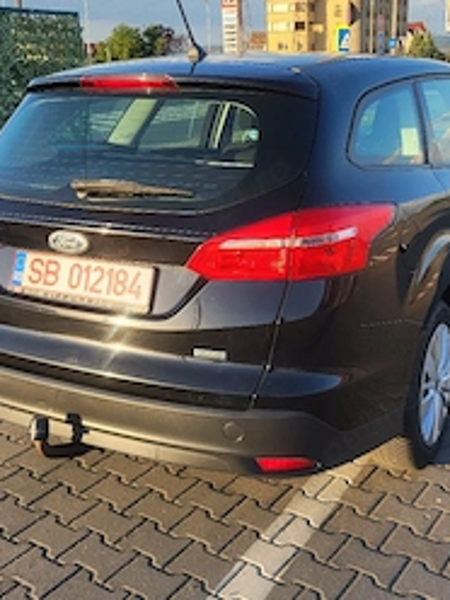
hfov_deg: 34.3
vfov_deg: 44.6
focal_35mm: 42
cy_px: 247
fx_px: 728
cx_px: 259
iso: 40
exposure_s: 1/667
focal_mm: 5.4
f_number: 1.8
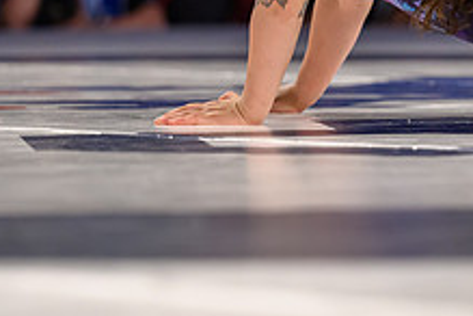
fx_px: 5715
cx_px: 482
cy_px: -23
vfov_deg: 3.2
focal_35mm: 435
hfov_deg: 4.7
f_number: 2.8
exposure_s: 1/800
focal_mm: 135
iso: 1600
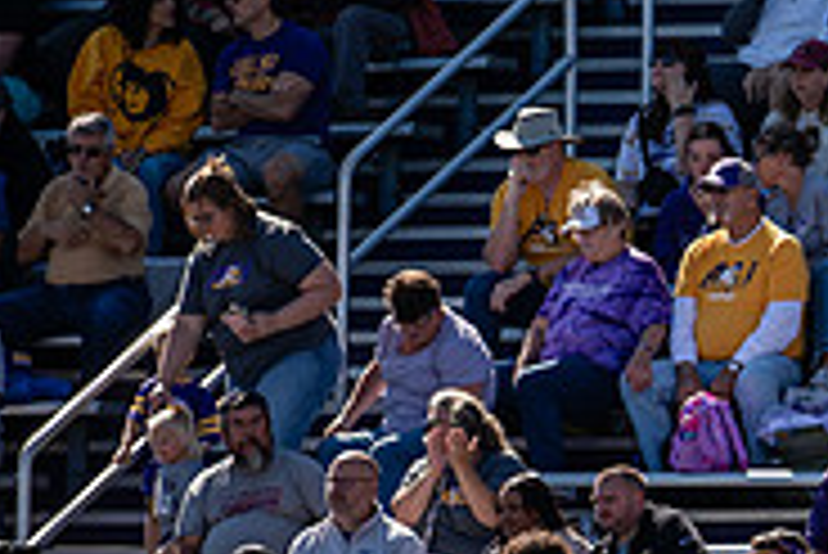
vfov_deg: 1.5
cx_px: 1228
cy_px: 651
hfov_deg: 2.2
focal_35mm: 947
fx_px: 21798
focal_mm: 300
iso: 160
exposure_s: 1/1250
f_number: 3.2
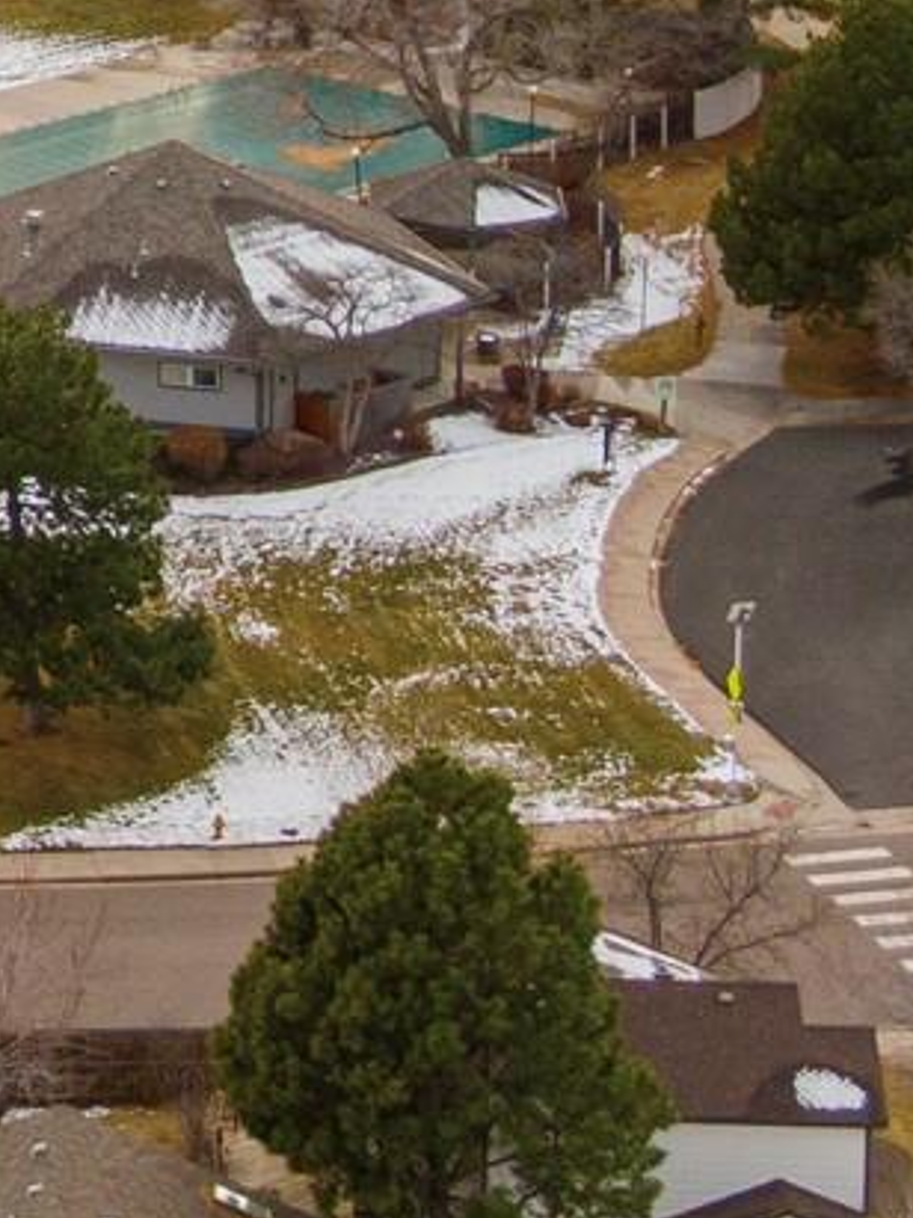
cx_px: -910
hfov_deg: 7.6
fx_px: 6580
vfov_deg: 10.3
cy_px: -550
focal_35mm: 187
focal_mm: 8.6
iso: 100
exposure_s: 1/160
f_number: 3.8
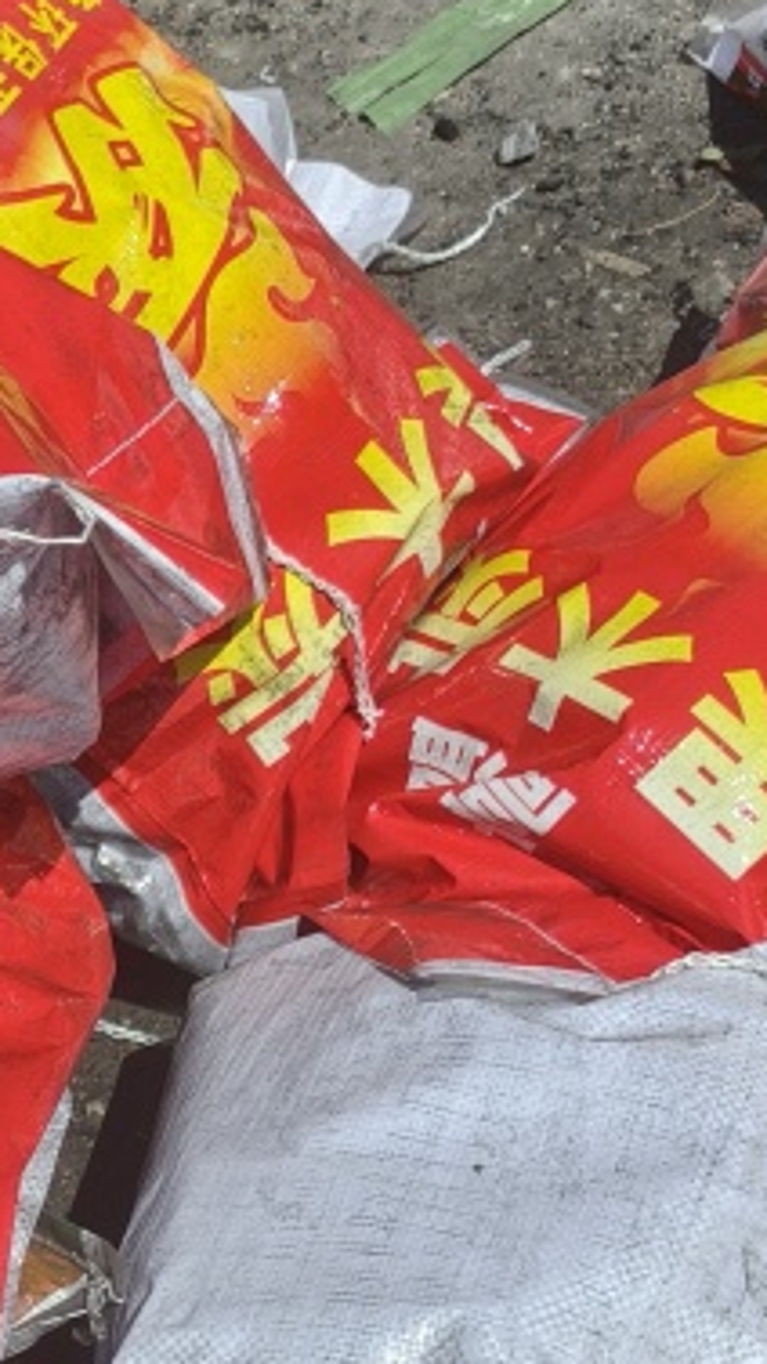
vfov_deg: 28.4
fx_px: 2568
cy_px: 1268
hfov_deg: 16.0
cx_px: -268
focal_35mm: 71
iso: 50
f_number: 1.6
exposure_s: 1/2591
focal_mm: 6.06
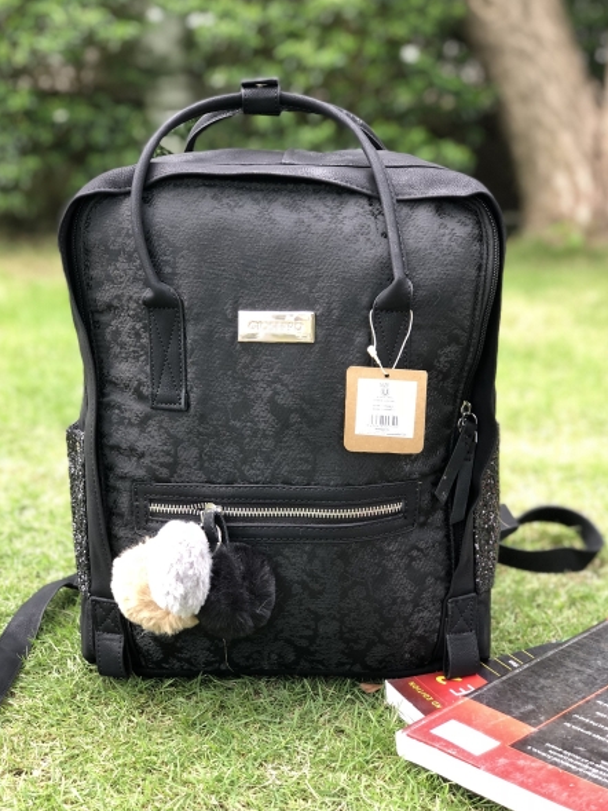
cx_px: 303
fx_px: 1358
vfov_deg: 33.2
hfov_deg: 25.2
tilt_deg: -13.6
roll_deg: -0.9
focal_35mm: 58
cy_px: 409
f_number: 2.8
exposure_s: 1/50
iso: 32
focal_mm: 6.6
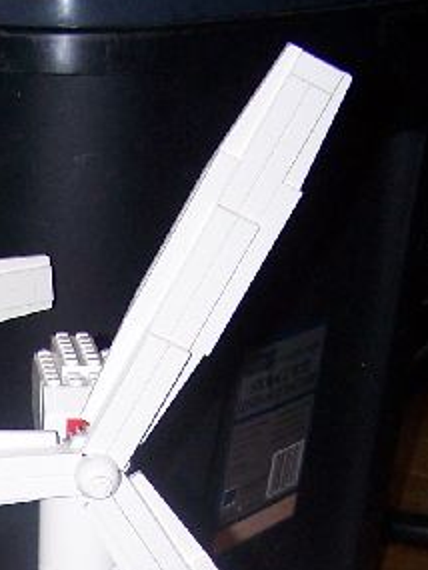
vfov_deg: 16.4
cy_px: 682
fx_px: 1894
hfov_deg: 12.6
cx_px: -62
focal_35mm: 115
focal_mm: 6.3
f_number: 2.8
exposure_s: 1/60
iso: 140
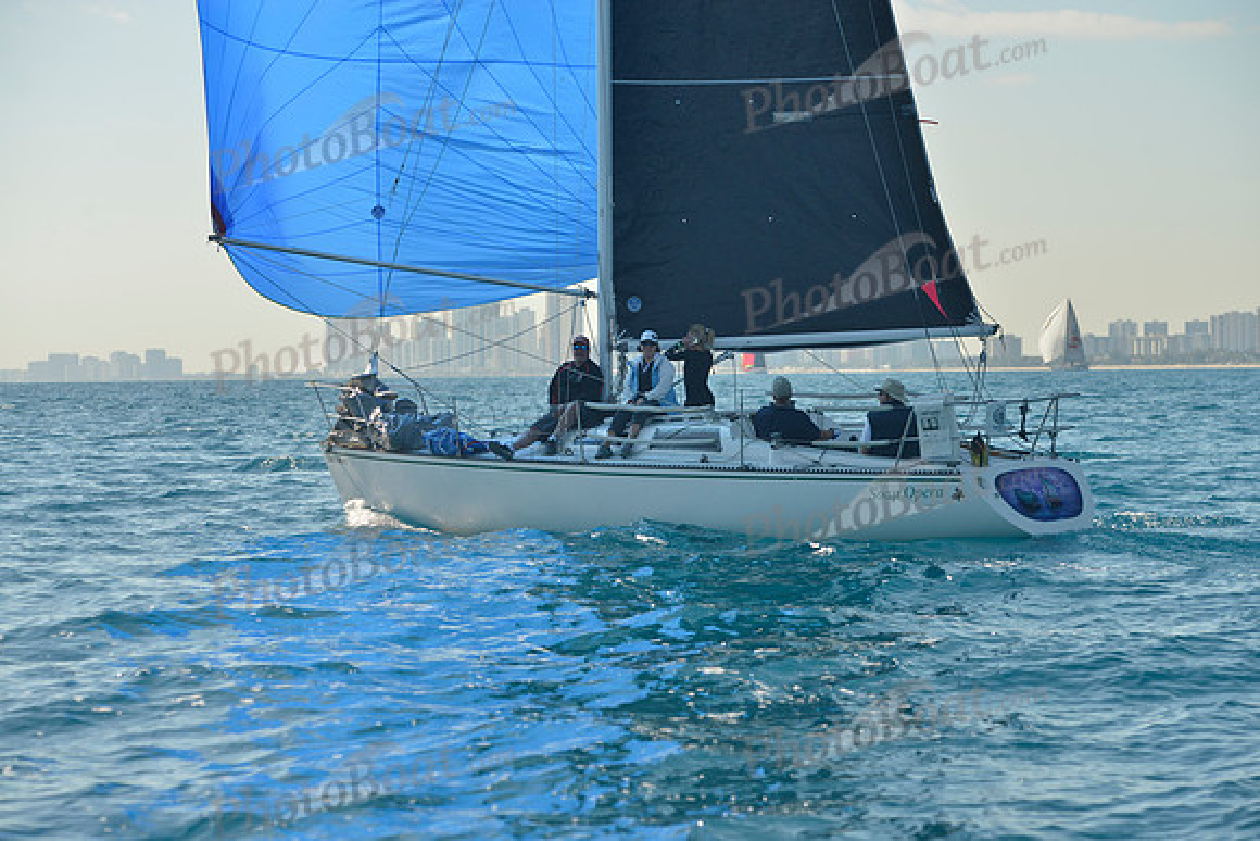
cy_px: 420
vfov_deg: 13.7
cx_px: 630
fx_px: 3501
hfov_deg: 20.4
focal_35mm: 100
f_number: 6.3
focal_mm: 100
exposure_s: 1/640
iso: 200
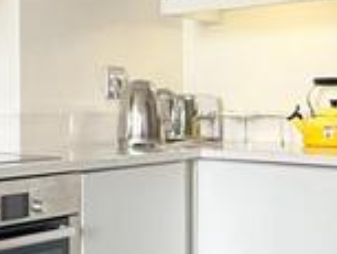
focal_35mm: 73
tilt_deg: -0.6
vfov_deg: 20.2
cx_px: -84
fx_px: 711
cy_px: 117
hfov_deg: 23.9
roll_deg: +0.7
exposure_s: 1/99
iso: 200
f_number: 2.2
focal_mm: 2.22
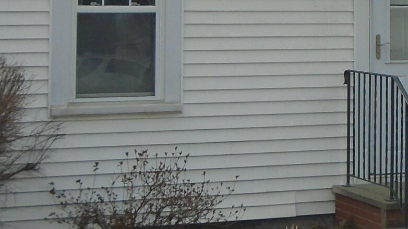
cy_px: -103
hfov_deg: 16.1
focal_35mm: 130
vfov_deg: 9.1
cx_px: 426
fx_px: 1407
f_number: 9.5
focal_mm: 6.4
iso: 100
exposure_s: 1/200
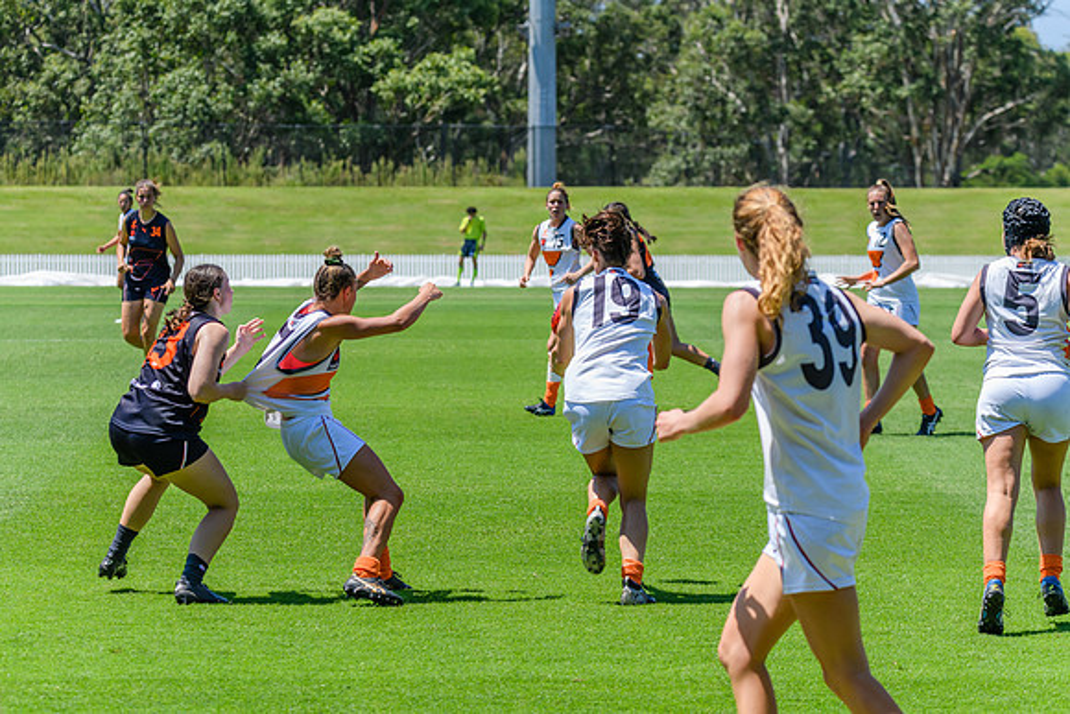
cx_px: 509
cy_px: 339
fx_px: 4683
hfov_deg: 13.0
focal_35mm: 158
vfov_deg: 8.7
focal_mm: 150
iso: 800
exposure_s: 1/2000
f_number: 8
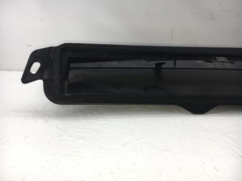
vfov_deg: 48.2
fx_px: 203
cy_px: 90
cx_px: 121
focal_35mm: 29
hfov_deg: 61.7
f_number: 2.2
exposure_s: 1/239
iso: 25
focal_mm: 4.15
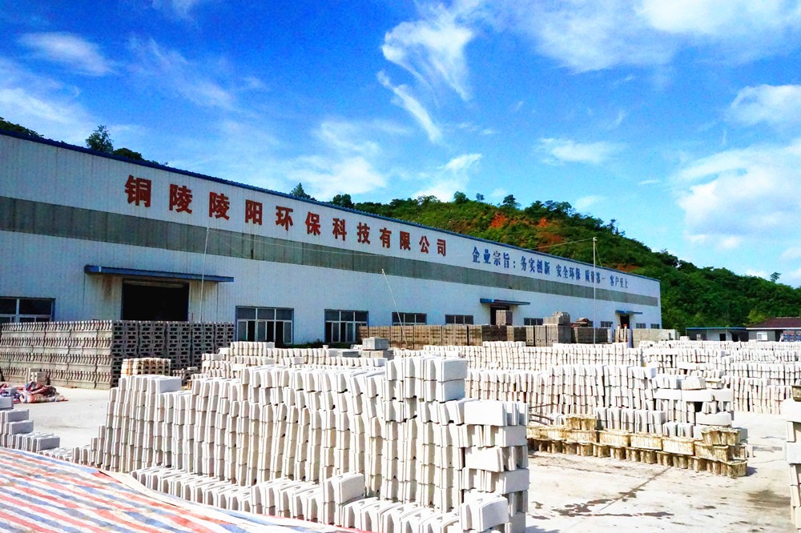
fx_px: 645
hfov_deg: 63.7
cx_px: 400
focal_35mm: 29
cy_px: 266
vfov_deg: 44.9
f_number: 16
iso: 16000
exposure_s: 1/8000
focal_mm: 29
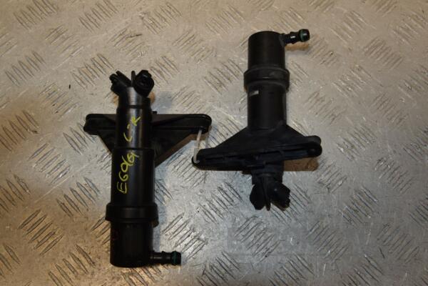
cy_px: 143
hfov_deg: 49.6
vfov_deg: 34.2
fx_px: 464
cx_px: 214
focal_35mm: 39
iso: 800
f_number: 9
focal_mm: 26
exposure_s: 1/200
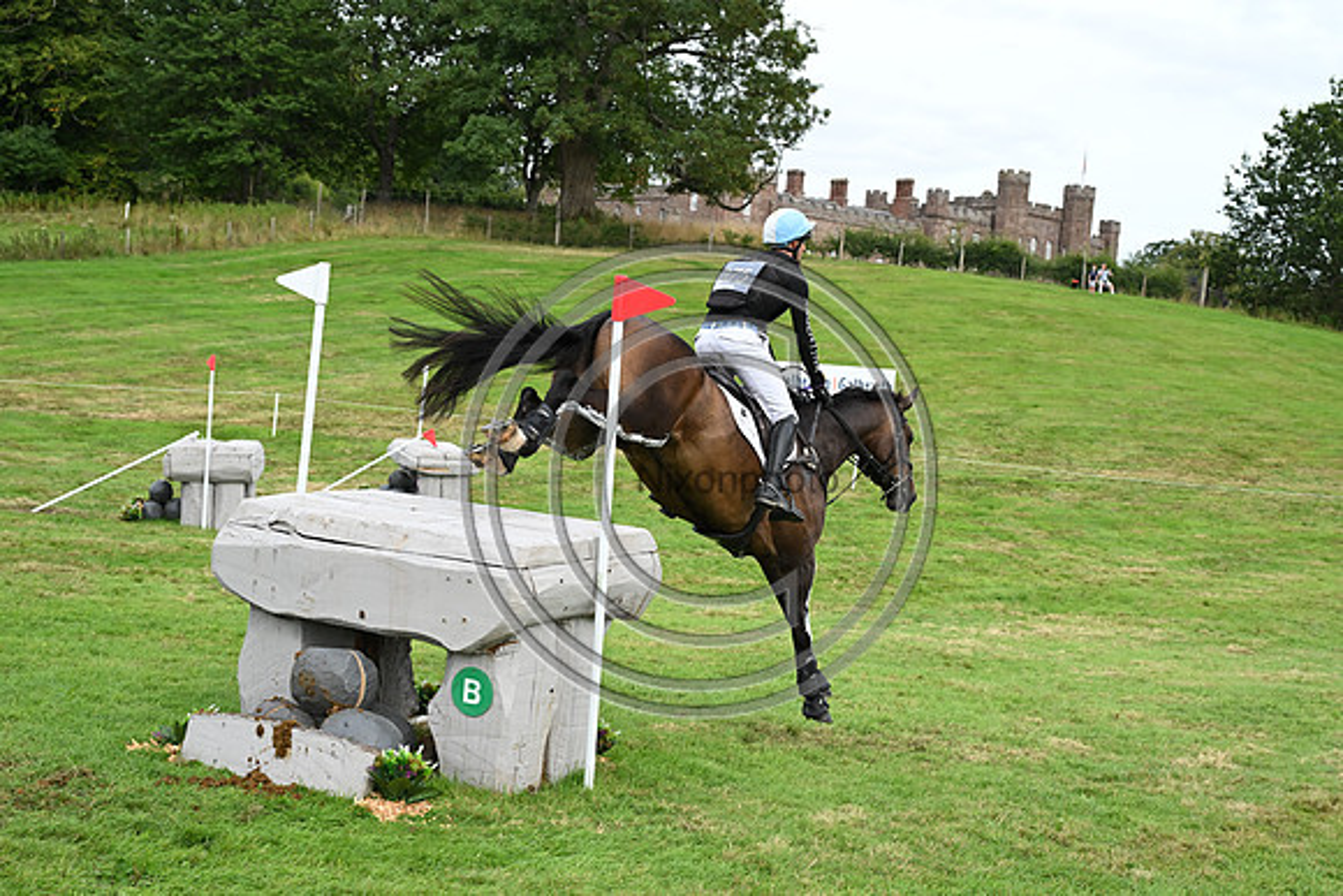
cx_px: 672
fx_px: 1903
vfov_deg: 26.5
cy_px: 448
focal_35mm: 51
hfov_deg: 38.9
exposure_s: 1/1250
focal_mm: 51
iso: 900
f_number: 5.6
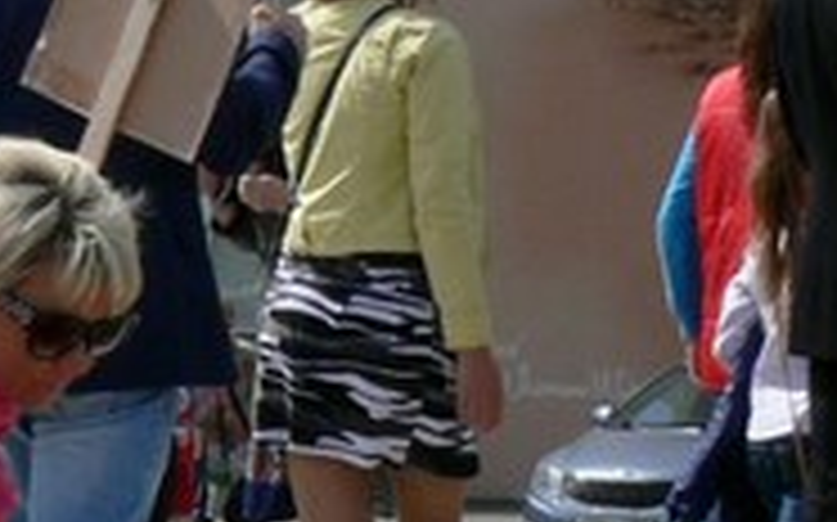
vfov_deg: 6.4
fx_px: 4651
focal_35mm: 204
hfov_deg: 10.1
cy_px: 200
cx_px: -180
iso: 80
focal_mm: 7.4
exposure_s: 1/400
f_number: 5.6
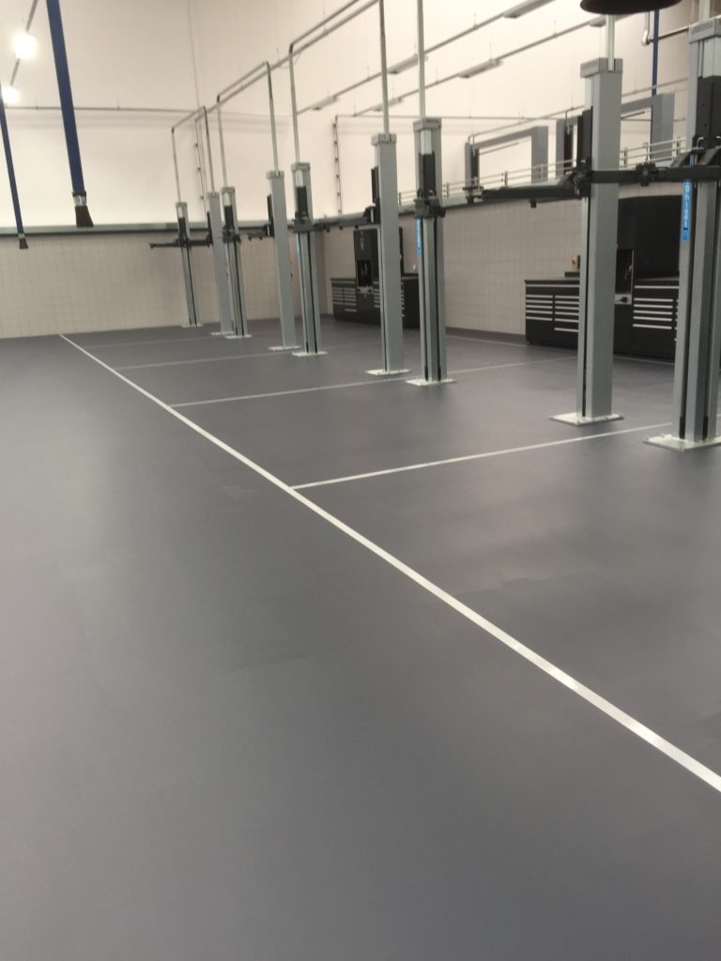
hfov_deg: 48.2
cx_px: 360
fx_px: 805
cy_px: 480
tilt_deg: -15.5
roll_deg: +3.0
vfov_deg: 61.7
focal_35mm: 29
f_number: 2.2
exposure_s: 1/50
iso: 32
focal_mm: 4.15
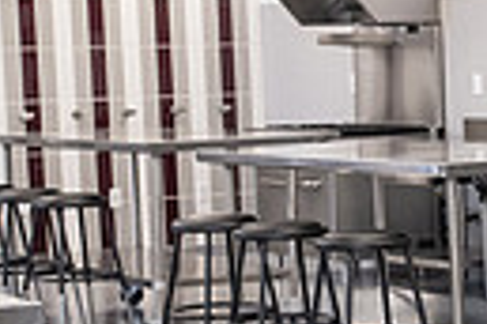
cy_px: 262
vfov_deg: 8.7
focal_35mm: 157
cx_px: 721
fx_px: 2124
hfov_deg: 12.5
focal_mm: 35
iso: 1600
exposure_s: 1/160
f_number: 5.6
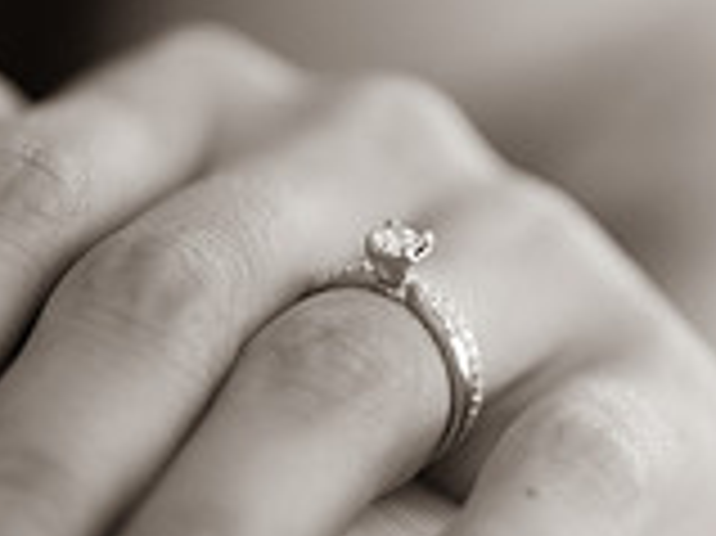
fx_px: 7027
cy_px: 194
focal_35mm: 340
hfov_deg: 5.8
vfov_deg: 4.4
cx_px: 356
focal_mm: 85
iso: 125
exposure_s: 1/400
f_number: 1.4
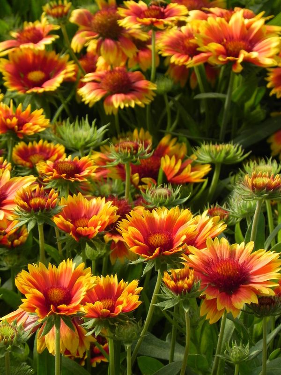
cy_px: 188
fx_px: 2673
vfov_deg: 8.0
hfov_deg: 6.0
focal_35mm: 247
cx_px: 140
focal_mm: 44
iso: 160
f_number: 5
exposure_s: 1/640
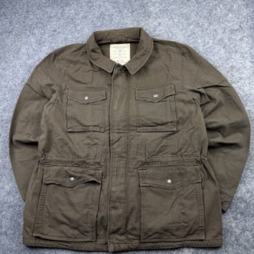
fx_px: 241
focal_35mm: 29
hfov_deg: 55.6
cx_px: 130
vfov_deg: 55.6
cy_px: 133
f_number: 1.78
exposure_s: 1/100
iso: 64
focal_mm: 6.76
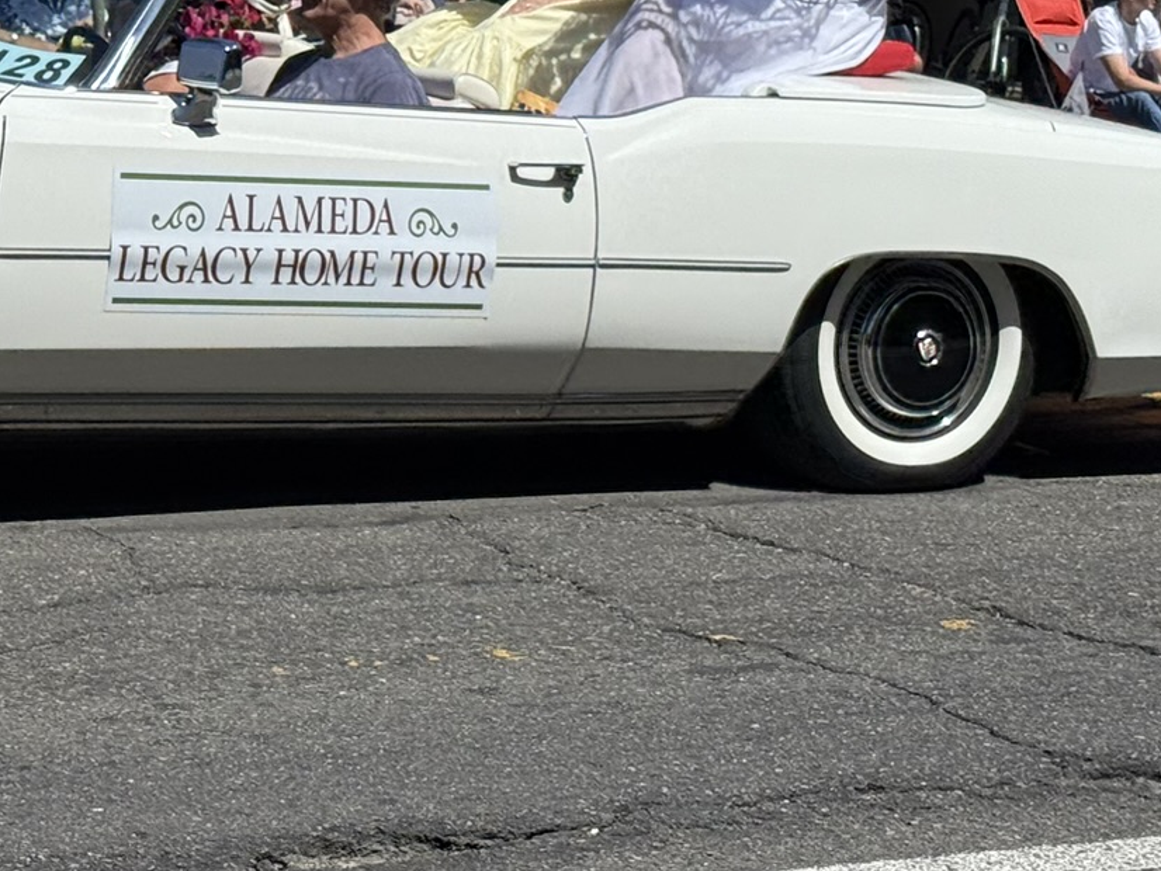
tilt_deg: -3.2
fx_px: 3992
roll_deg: -2.3
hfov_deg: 16.3
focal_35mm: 119
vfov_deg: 12.4
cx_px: 111
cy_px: 155
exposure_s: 1/7143
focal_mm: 6.76
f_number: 1.78
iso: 64
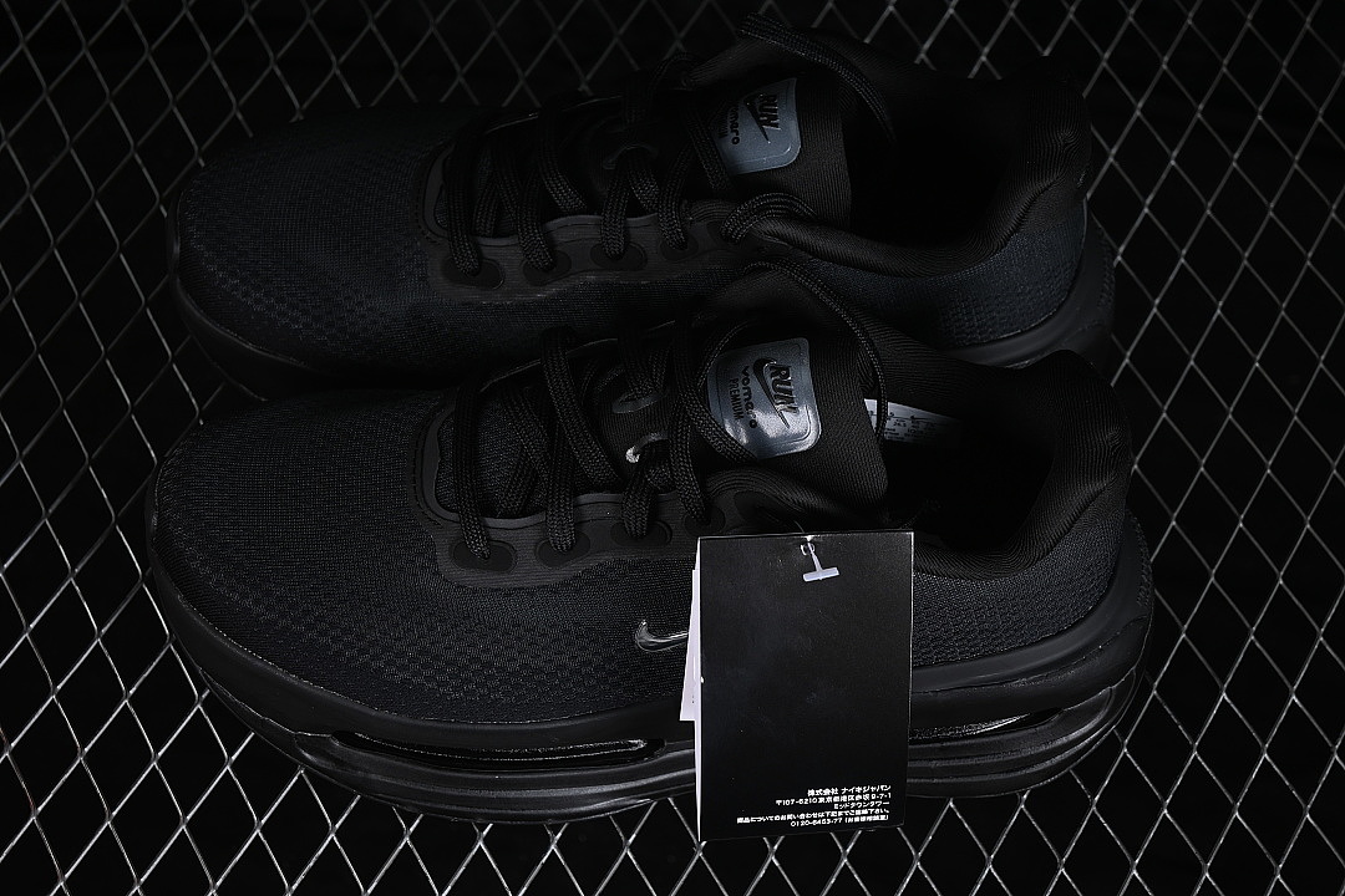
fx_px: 2802
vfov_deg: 18.2
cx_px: 672
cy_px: 448
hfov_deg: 27.0
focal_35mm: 75
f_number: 6.3
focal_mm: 50
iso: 160
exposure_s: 1/60
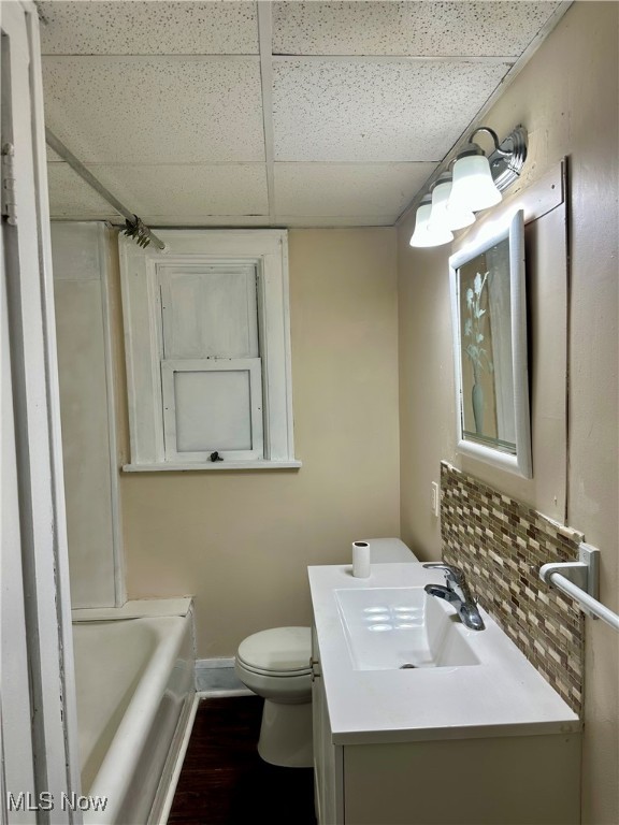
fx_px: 572
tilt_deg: -3.0
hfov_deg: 56.8
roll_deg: +2.0
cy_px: 412
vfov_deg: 71.6
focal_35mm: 24
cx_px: 310
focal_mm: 6.86
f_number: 1.78
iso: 64
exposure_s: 1/120
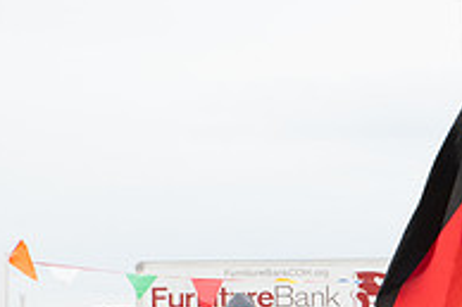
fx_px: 2103
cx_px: 667
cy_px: 418
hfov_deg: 12.0
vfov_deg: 8.2
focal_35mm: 164
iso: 640
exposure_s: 1/200
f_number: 10
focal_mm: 40
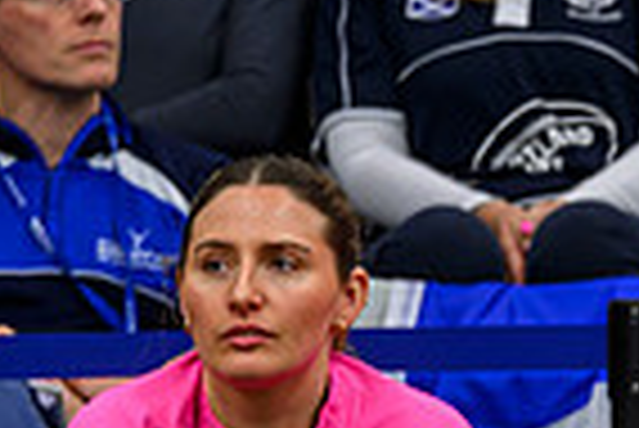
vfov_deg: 1.0
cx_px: 1411
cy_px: 1100
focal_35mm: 1364
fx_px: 24235
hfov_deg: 1.5
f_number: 4.5
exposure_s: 1/40
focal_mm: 200
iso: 250
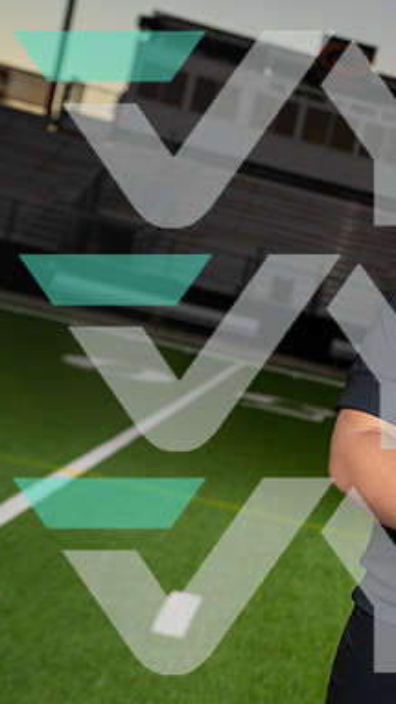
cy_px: 353
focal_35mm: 70
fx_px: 1306
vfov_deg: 30.1
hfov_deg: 16.5
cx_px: 488
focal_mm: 44
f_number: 4.5
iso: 160
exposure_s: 1/250
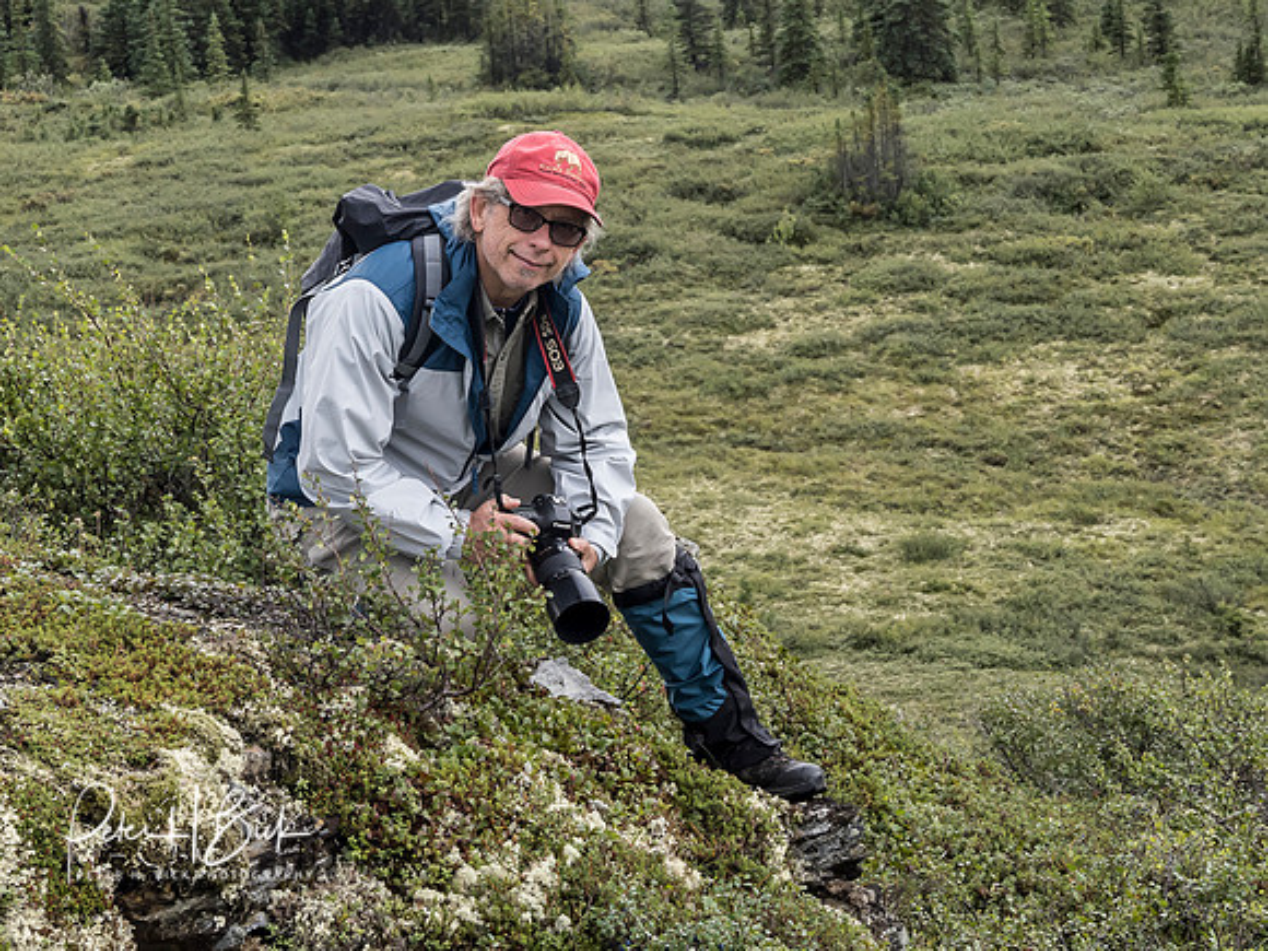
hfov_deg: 17.9
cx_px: 462
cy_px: 266
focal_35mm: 110
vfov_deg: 13.5
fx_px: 4019
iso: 400
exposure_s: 1/100
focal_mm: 38
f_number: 8
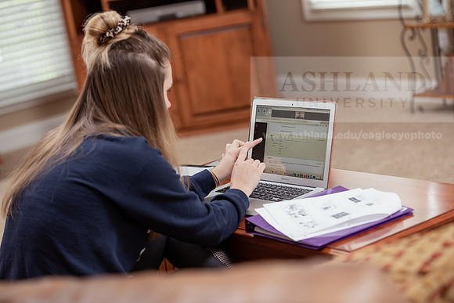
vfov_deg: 14.4
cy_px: 152
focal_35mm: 95
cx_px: 227
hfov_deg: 21.5
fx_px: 1198
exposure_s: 1/200
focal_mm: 95
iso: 1000
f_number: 3.2
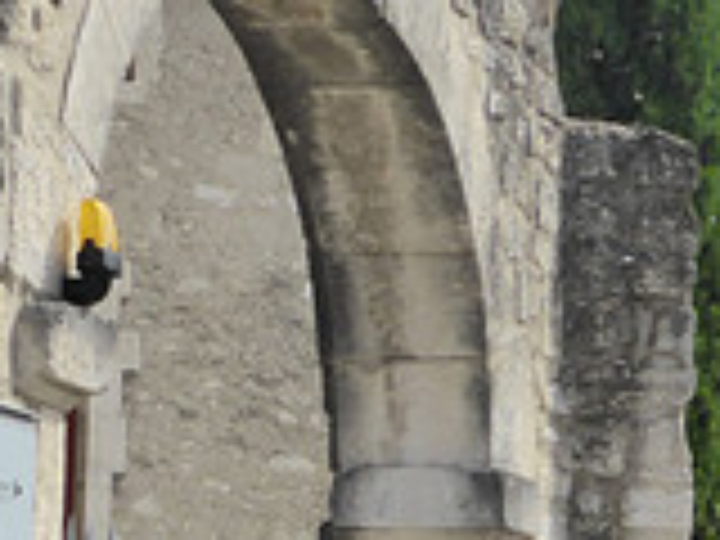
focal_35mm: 235
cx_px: 1170
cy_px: 259
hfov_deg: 8.2
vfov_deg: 6.3
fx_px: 4888
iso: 200
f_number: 4.8
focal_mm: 11
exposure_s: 1/640
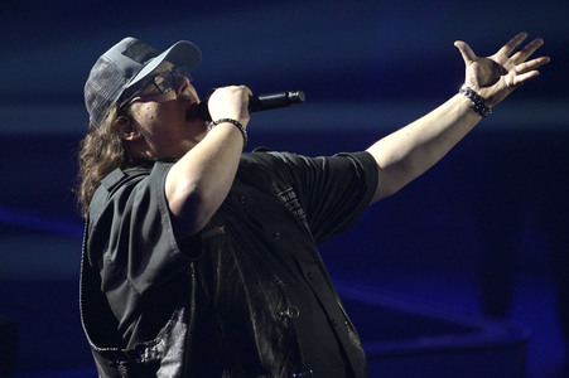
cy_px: 189
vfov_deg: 3.4
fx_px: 6317
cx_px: 284
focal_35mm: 400
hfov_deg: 5.2
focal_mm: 400
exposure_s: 1/1250
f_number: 5.6
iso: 8000
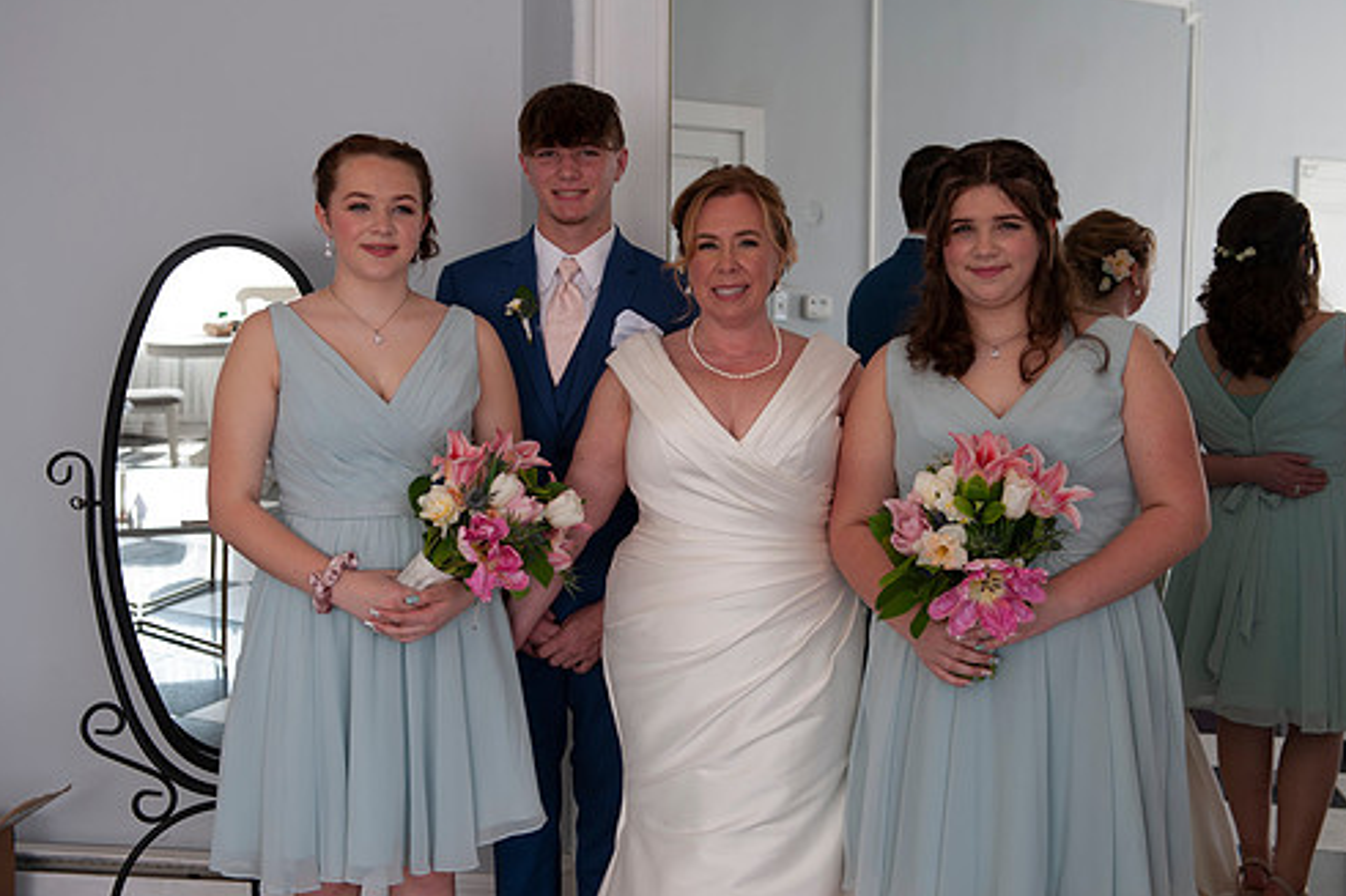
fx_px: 1943
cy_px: 463
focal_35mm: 52
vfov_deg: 26.0
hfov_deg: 38.2
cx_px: 691
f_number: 4.5
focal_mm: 44
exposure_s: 1/60
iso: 125
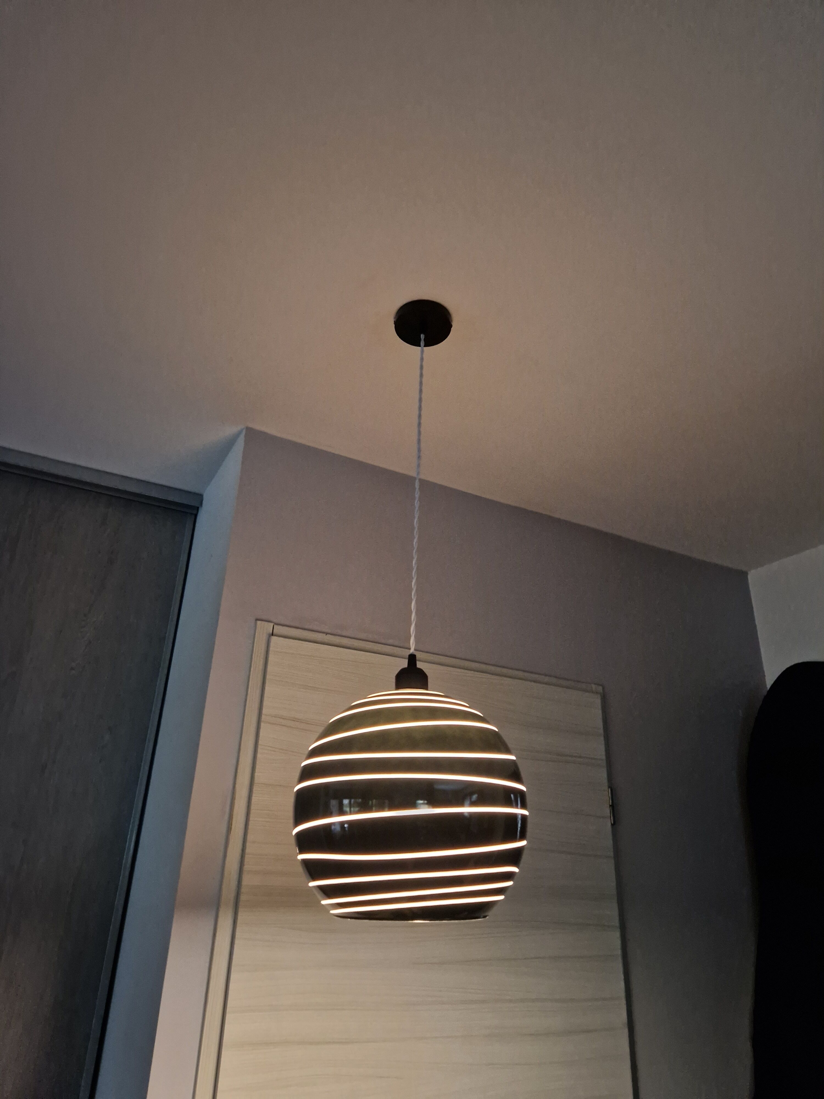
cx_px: 412
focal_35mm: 23
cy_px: 550
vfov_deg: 73.9
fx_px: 730
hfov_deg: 58.9
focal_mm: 5.4
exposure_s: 1/25
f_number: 1.8
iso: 640
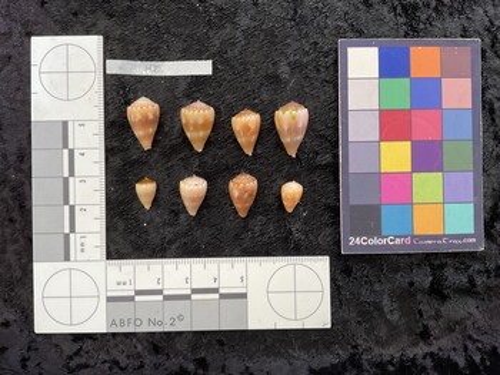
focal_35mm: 29
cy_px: 188
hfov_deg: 61.6
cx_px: 250
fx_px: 419
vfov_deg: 48.3
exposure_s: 1/60
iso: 64
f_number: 1.8
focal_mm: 3
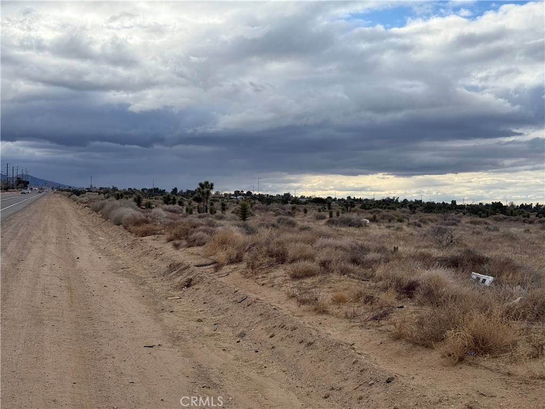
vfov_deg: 30.3
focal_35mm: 48
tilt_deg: +2.0
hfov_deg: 39.7
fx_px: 756
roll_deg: -1.1
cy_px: 204
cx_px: 272
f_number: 1.78
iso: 100
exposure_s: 1/4587
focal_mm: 6.76
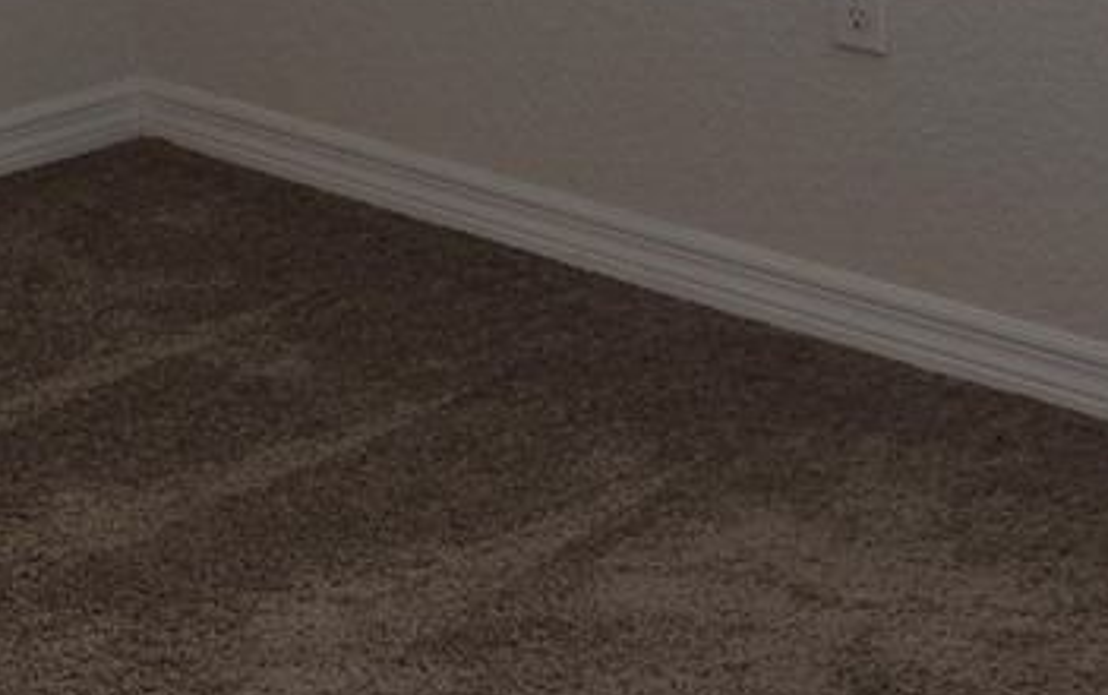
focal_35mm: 111
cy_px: -474
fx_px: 3355
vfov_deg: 11.2
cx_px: 189
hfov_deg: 18.5
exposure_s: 1/60
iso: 25
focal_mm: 6.5
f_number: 1.4
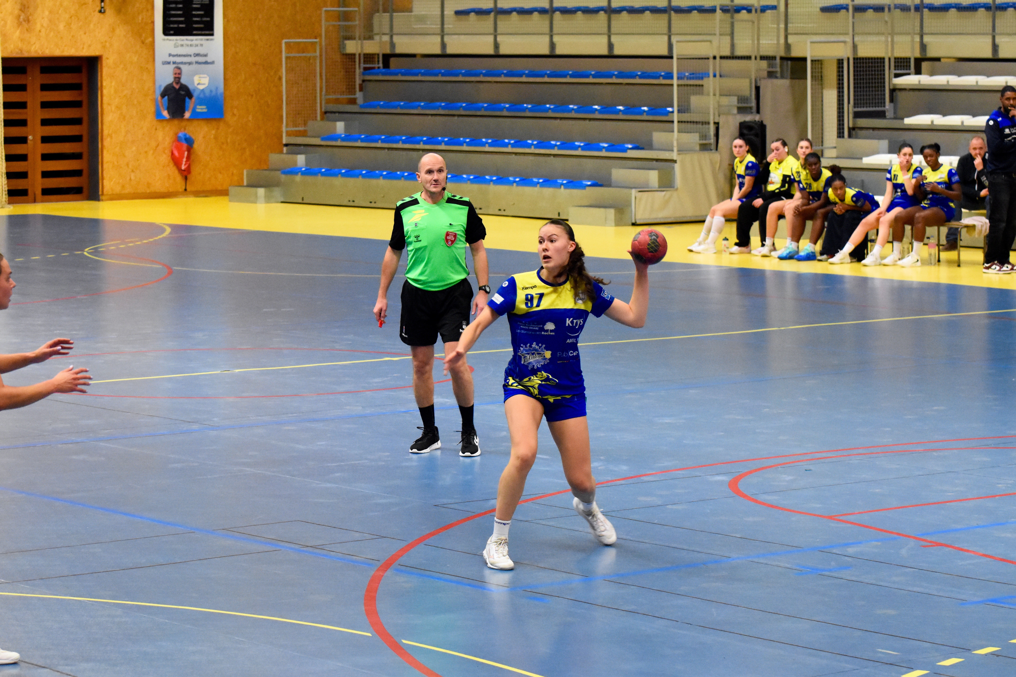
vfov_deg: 11.7
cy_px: 338
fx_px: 3302
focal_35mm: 117
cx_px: 508
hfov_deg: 17.5
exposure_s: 1/320
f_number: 4.5
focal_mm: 78
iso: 5000
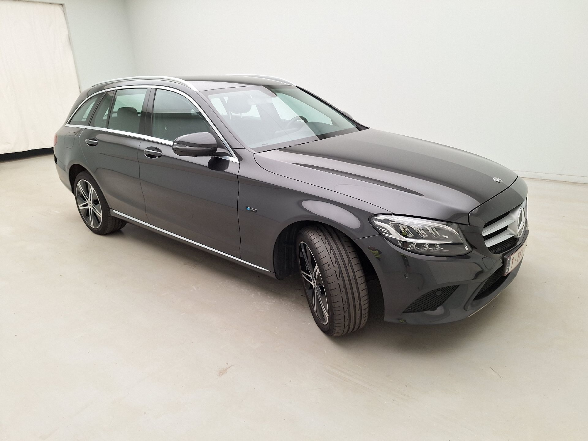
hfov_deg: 73.9
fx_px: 391
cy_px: 220
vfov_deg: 58.9
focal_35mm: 23
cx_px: 294
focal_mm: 5.54
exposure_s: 1/100
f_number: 1.8
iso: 64
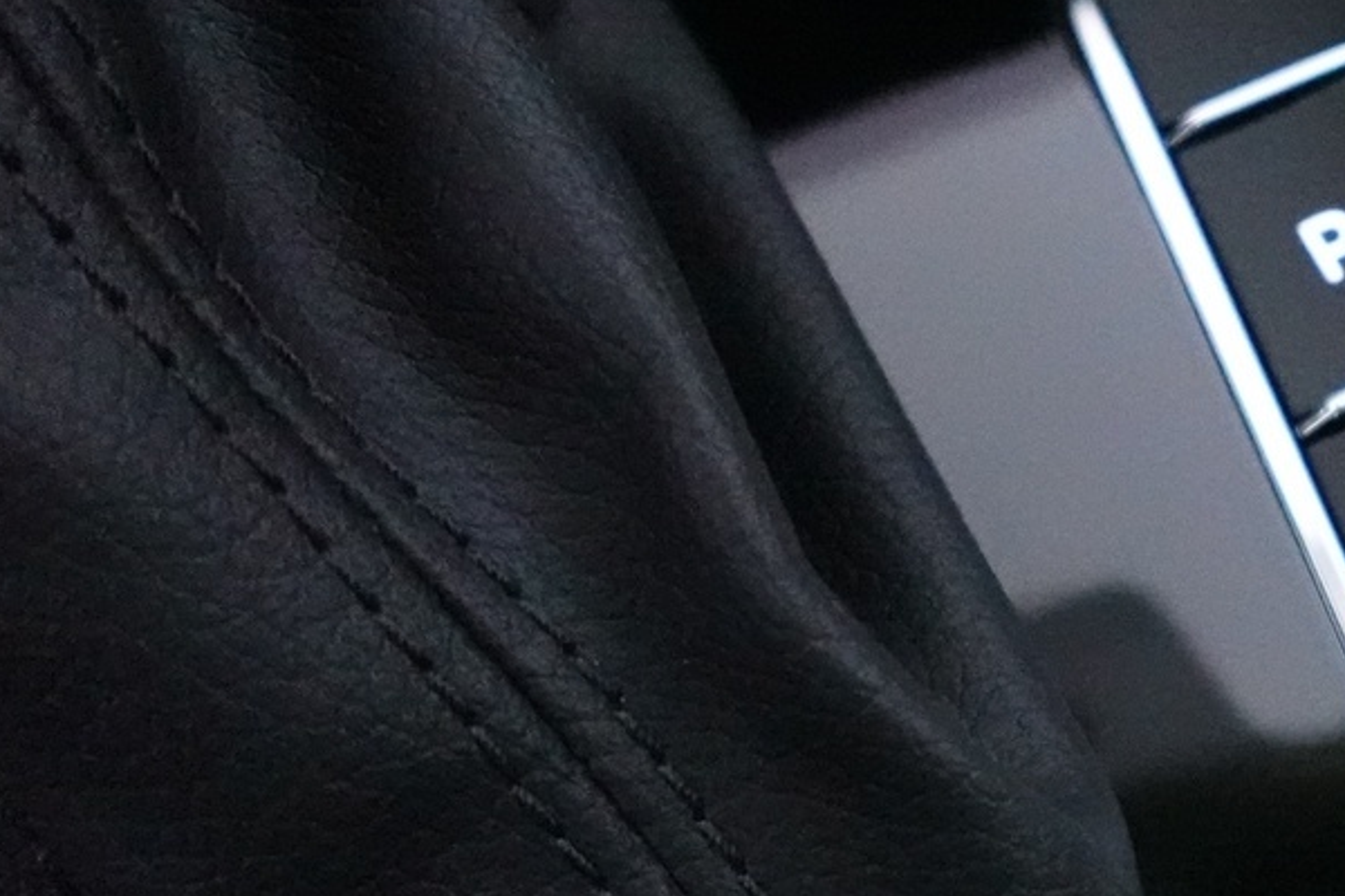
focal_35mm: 54
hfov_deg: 32.6
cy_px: 403
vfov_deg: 25.0
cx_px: 1464
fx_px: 2017
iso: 6400
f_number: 2
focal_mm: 7.6
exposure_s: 1/125
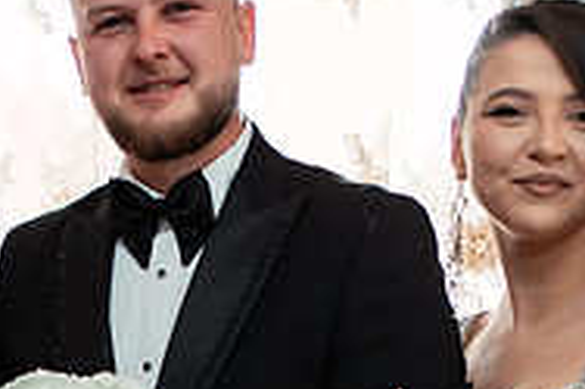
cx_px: 96
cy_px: 462
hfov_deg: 18.7
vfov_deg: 12.4
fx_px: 1753
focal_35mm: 108
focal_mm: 35
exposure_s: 1/250
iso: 500
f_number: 2.8
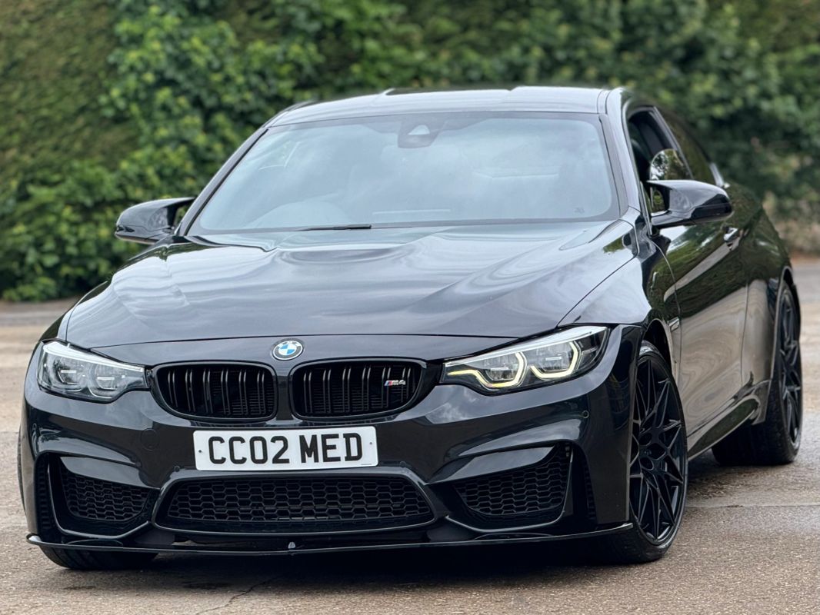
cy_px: 308
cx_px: 410
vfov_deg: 12.4
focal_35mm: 120
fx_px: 2843
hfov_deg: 16.4
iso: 64
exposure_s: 1/421
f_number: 2.8
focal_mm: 15.66
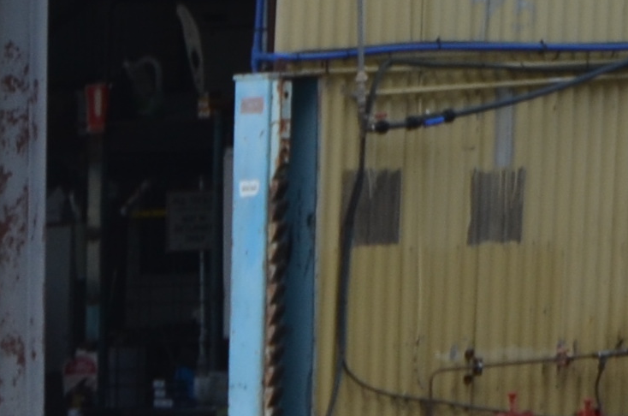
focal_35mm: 463
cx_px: -1185
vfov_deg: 2.9
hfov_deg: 4.3
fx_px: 8059
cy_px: 1258
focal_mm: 46
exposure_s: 1/250
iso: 200
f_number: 8
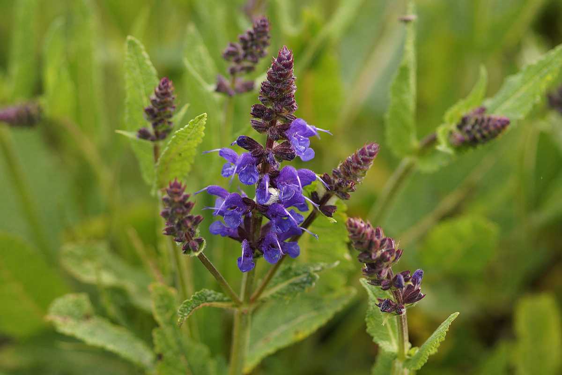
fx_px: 2341
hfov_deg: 13.7
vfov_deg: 9.1
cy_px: 188
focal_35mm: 150
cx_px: 281
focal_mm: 100
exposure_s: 1/160
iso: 100
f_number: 2.8
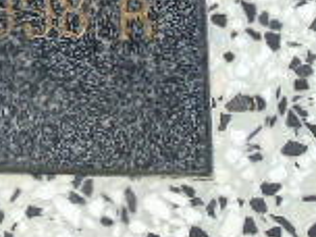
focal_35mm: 684
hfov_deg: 2.9
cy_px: -220
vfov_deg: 2.2
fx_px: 6244
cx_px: -249
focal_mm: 29
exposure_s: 1/400
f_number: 4.9
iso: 80
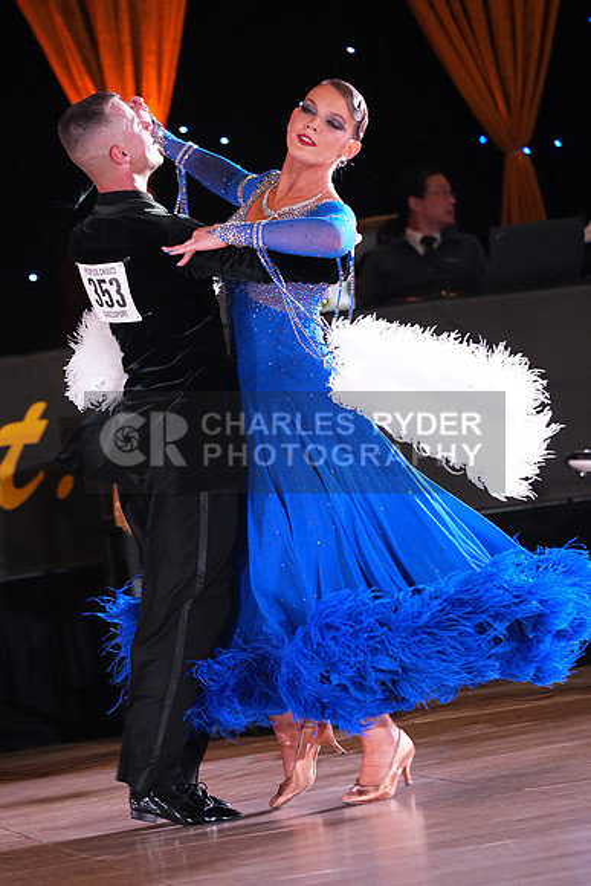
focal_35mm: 161
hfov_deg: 8.5
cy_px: 443
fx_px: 3962
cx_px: 296
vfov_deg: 12.8
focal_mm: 161
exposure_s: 1/400
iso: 8000
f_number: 4
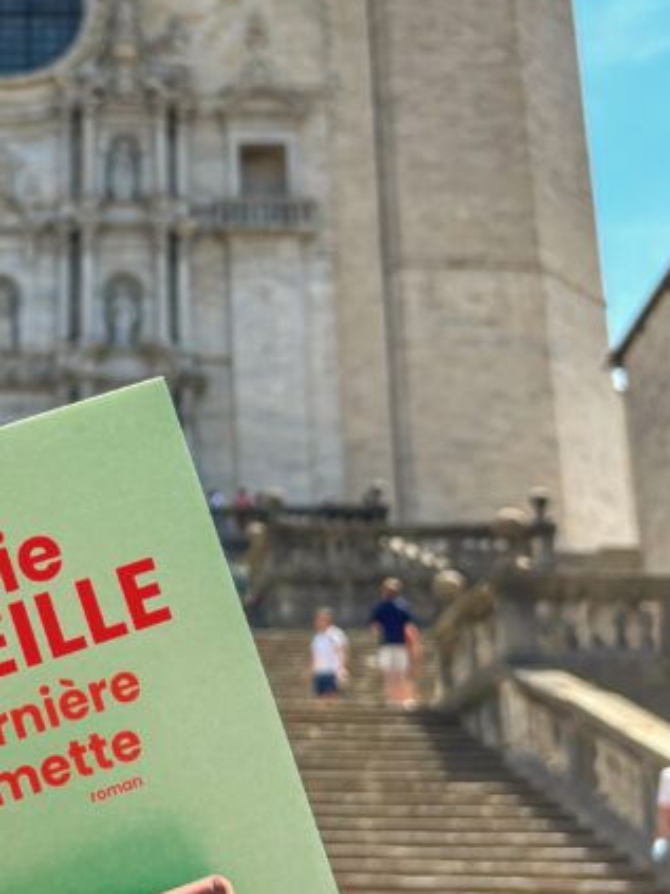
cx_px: -34
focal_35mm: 63
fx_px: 1627
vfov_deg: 30.7
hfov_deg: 22.2
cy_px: 374
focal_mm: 5.96
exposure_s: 1/2857
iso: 50
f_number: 1.6
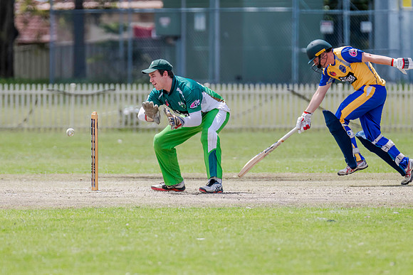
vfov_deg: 2.5
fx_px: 6241
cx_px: 169
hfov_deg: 3.8
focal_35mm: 544
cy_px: 162
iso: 800
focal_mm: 460
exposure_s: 1/2500
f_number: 6.3
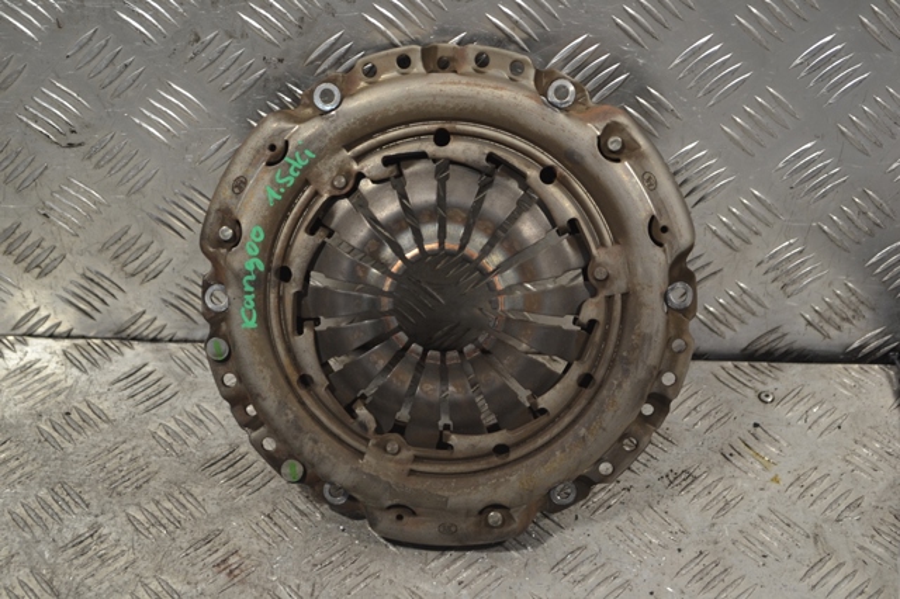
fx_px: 1499
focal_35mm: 60
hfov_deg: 33.4
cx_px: 450
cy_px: 300
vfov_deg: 22.6
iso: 400
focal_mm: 40
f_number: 5.3
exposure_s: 1/80
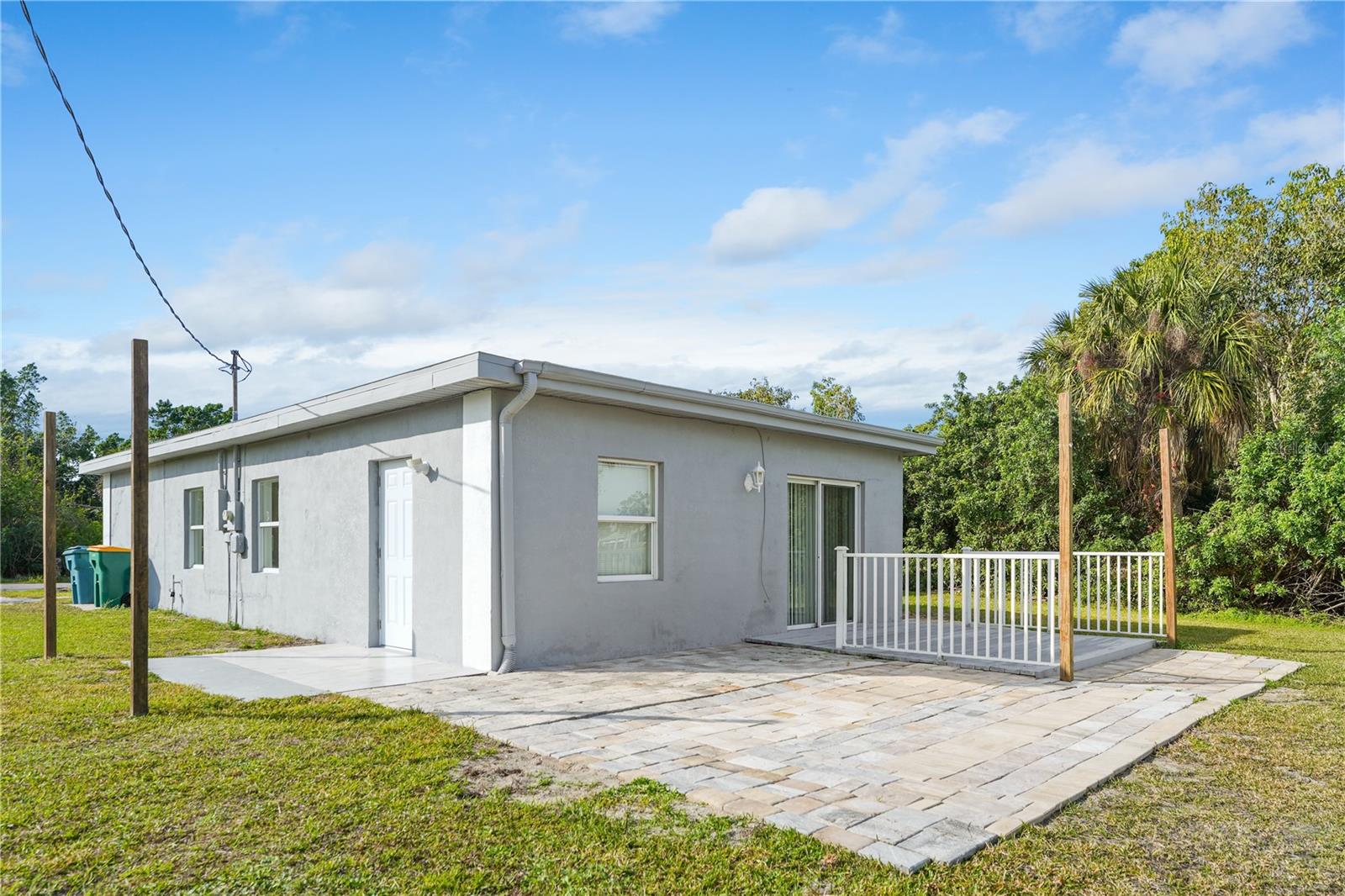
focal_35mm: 21
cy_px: 448
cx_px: 672
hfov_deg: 81.2
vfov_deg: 59.5
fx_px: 784
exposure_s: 1/400
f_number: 5
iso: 50
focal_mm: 14
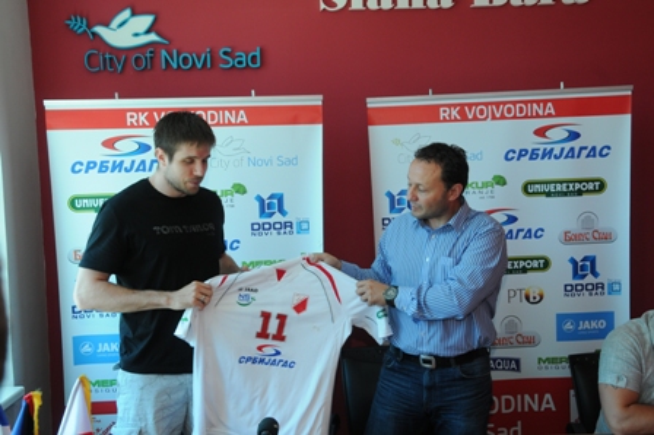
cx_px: 327
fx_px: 762
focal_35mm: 42
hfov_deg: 46.4
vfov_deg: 31.8
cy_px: 218
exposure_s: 1/50
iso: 400
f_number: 6.3
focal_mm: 28
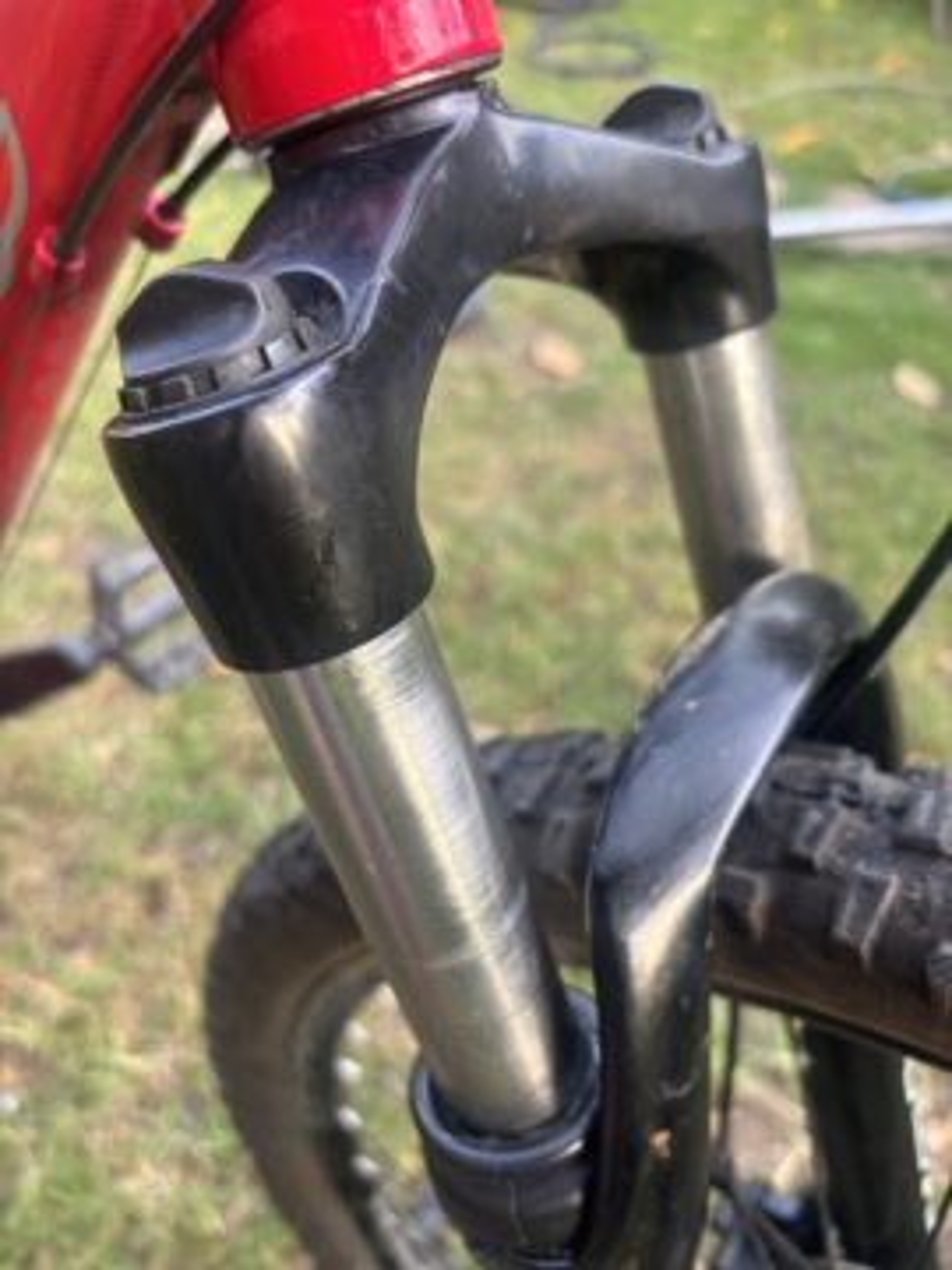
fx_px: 953
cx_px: 476
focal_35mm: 26
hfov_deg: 53.1
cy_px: 635
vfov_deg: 67.3
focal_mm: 5.96
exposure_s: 1/112
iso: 125
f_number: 1.6
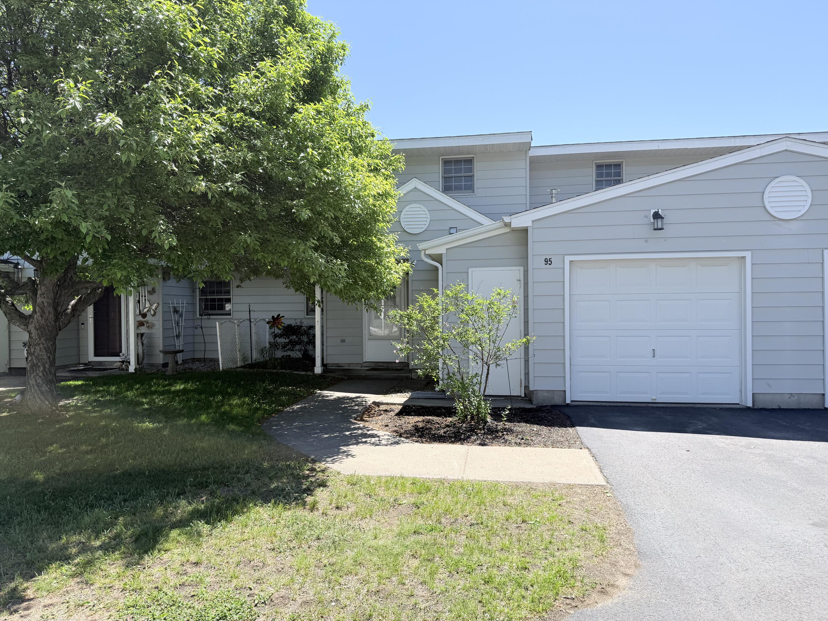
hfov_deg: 71.6
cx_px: 414
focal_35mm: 24
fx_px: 574
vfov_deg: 56.8
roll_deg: +0.6
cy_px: 310
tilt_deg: +0.2
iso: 80
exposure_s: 1/2703
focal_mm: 6.76
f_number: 1.78
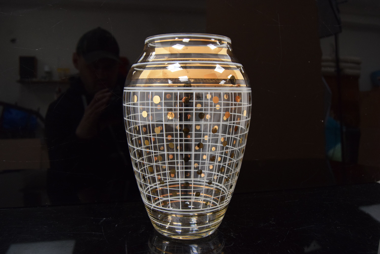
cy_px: 127
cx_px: 190
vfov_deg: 43.7
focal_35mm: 30
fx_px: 317
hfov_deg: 61.9
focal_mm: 20
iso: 1600
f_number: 5
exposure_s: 1/100
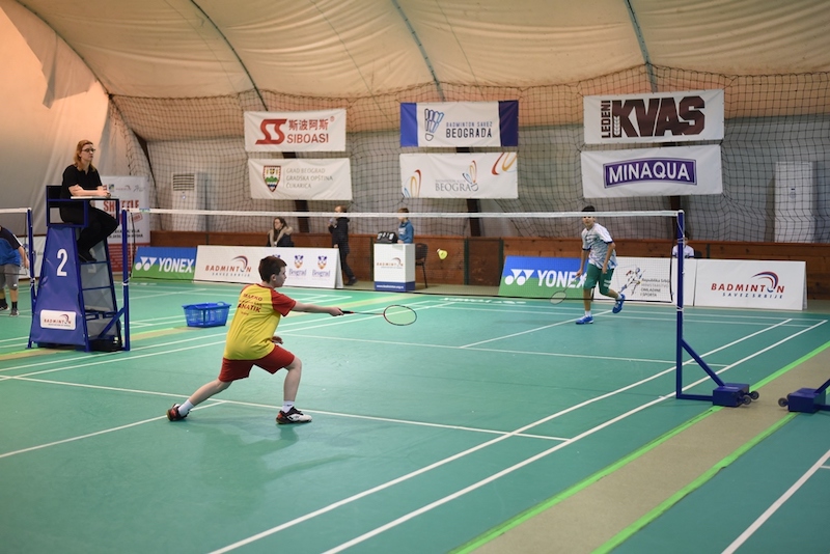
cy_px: 277
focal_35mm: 50
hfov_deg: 39.6
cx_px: 415
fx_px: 1153
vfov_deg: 27.0
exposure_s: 1/400
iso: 1600
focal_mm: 50
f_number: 1.8
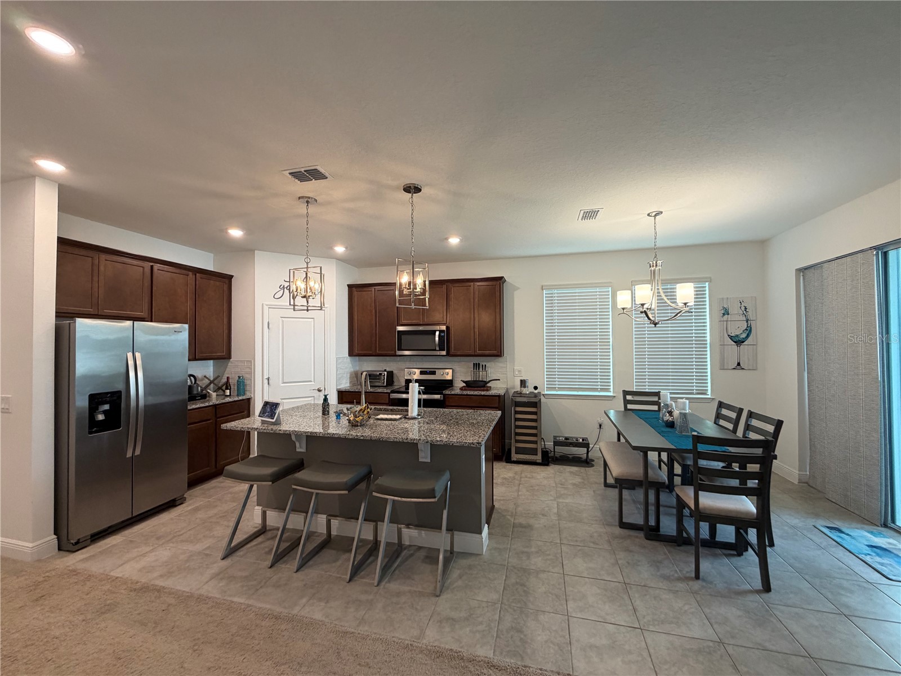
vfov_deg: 85.7
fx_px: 364
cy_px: 338
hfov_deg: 102.1
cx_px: 450
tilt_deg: +2.6
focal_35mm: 14
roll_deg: +1.2
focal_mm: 2.22
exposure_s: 1/120
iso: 250
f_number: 2.2
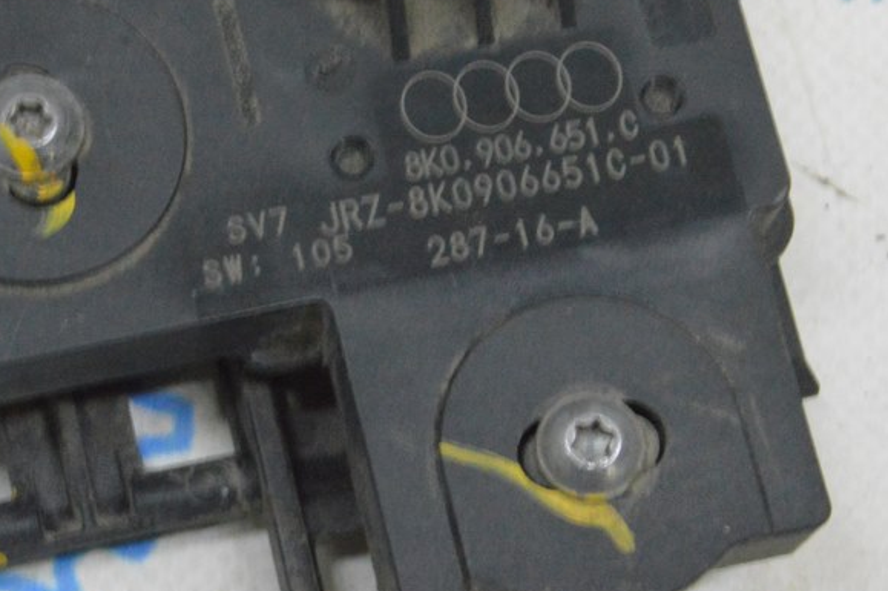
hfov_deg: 14.1
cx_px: 477
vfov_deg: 9.4
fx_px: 3595
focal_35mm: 146
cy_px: 228
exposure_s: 1/15
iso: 6400
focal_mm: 55
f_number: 20
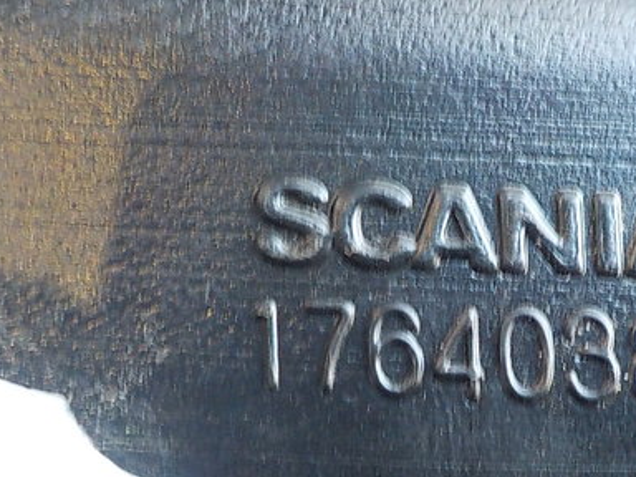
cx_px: 416
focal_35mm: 50
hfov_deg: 37.8
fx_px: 919
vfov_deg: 29.0
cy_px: 305
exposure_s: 1/20
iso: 400
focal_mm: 4.1
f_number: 3.3
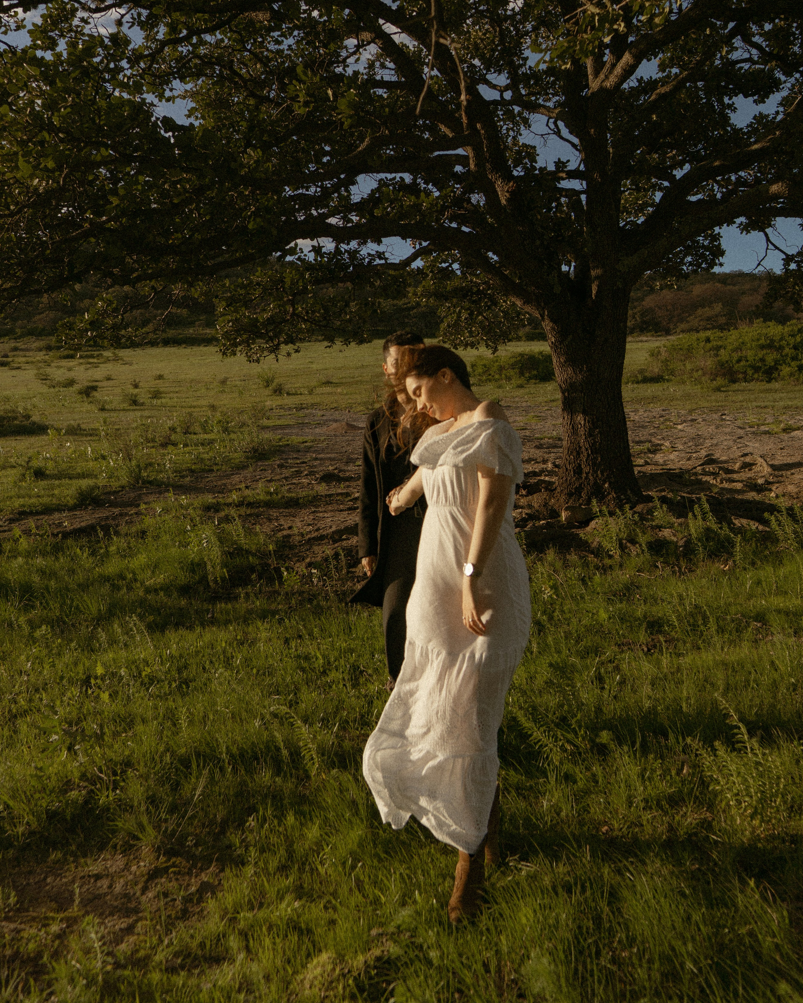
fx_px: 832
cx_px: 404
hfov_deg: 51.5
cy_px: 400
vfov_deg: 61.7
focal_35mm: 28
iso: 100
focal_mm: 16
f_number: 2.2
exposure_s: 1/4000
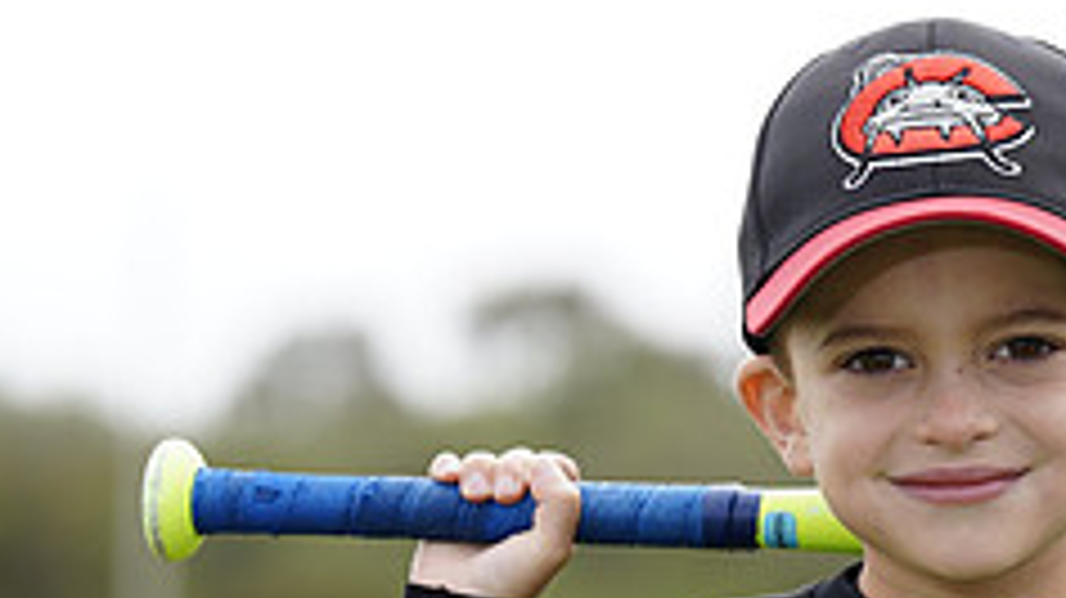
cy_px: 699
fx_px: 11724
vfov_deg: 2.9
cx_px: 1079
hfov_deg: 5.2
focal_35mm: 415
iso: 100
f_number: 5.6
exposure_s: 1/250
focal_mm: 162
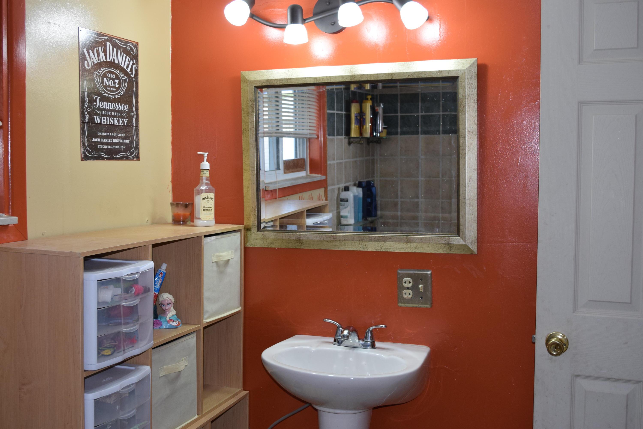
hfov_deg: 47.9
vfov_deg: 33.0
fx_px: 723
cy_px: 214
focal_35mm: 40
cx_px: 322
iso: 720
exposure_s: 1/125
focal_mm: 27
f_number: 5.6
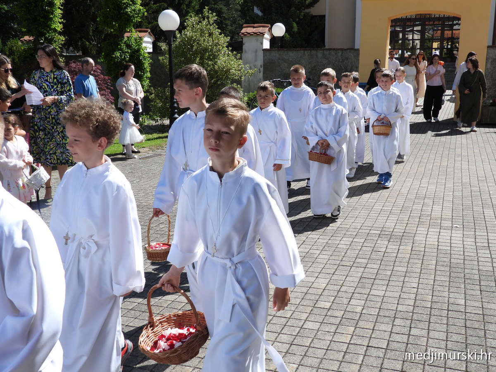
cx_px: 248
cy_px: 186
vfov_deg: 37.7
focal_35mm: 38
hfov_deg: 49.0
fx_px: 544
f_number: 3.2
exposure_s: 1/1000
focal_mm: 6.8
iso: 100
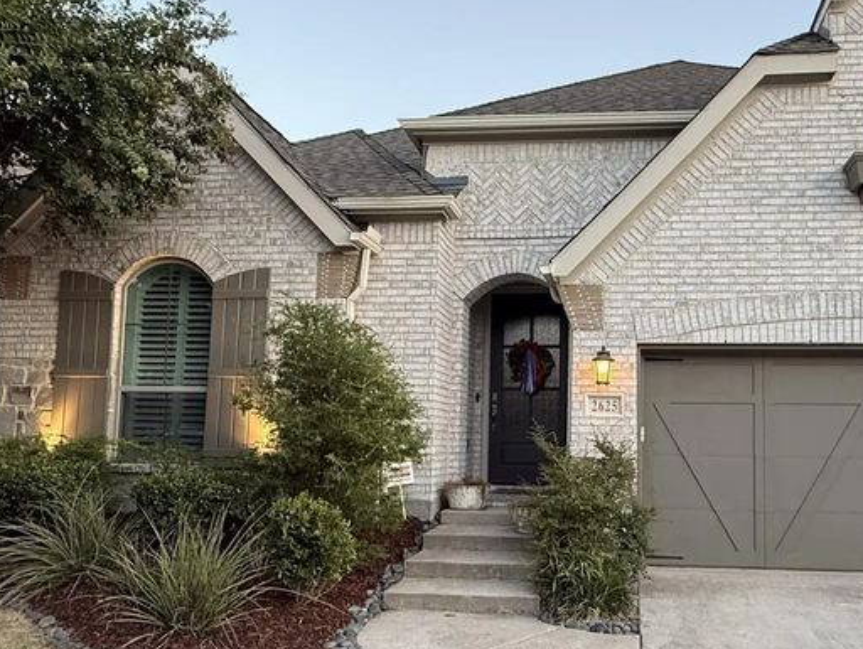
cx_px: 560
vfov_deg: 49.5
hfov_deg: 62.2
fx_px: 699
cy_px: 387
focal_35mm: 28
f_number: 2.2
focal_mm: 2.22
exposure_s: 1/99
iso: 200
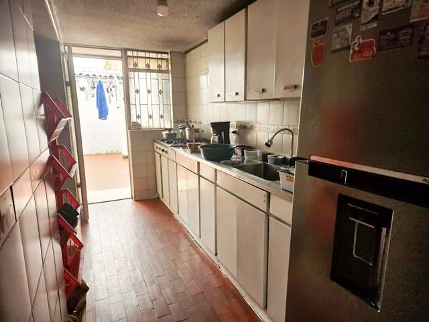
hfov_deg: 73.9
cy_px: 161
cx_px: 214
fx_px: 285
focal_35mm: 23
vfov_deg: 58.9
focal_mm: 6.4
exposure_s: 1/180
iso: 200
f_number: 1.8
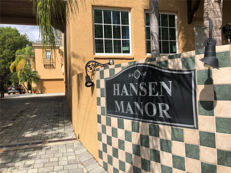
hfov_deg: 63.4
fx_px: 187
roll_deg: +2.1
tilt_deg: +3.1
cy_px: 86
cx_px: 116
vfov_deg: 49.7
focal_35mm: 28
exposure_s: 1/2315
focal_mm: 3.99
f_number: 1.8
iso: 20
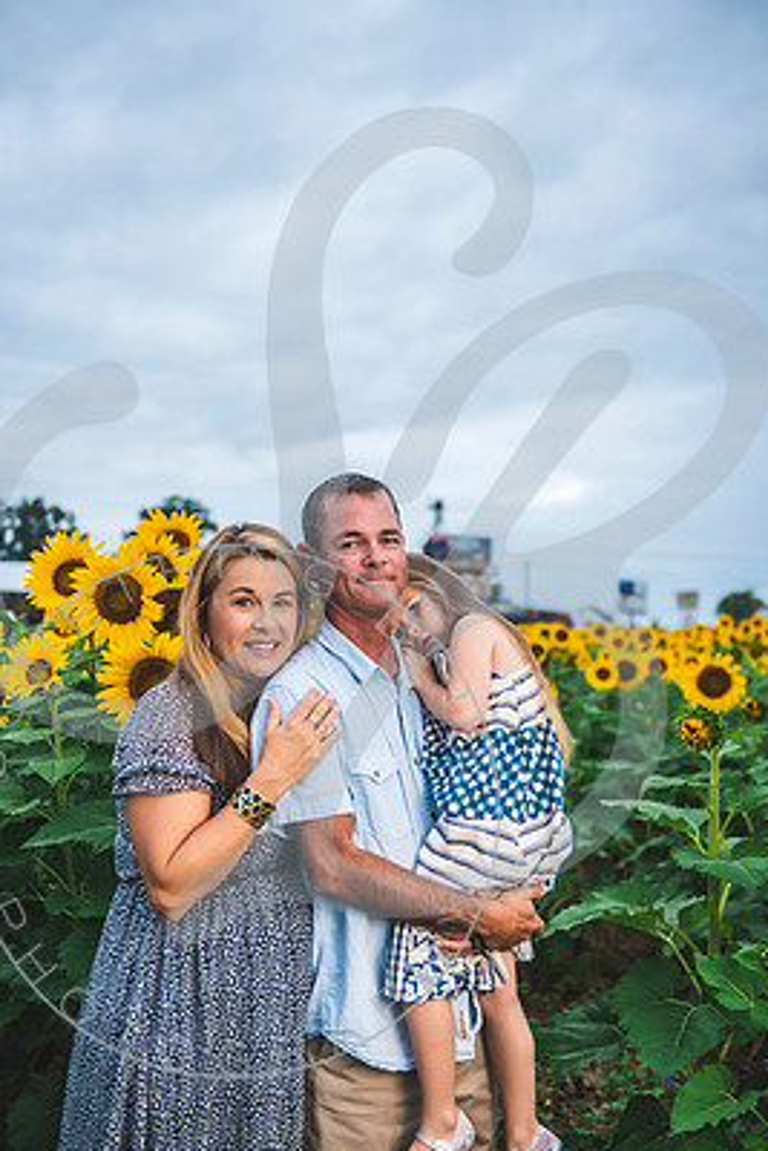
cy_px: 593
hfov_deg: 29.9
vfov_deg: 43.6
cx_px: 362
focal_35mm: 45
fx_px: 1439
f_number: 2.8
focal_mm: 40
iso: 200
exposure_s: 1/250
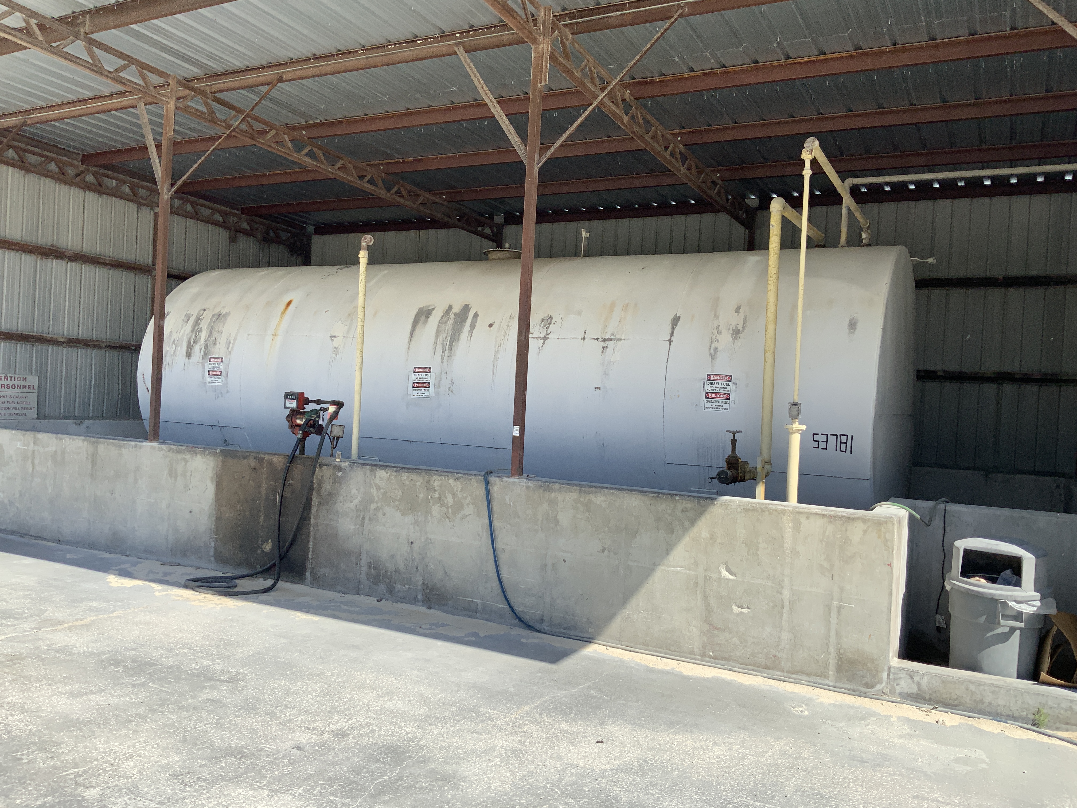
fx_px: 902
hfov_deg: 61.7
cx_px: 538
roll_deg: -2.7
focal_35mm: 29
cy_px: 404
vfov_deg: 48.2
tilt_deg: -0.9
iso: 16
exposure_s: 1/1451
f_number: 1.8
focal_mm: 3
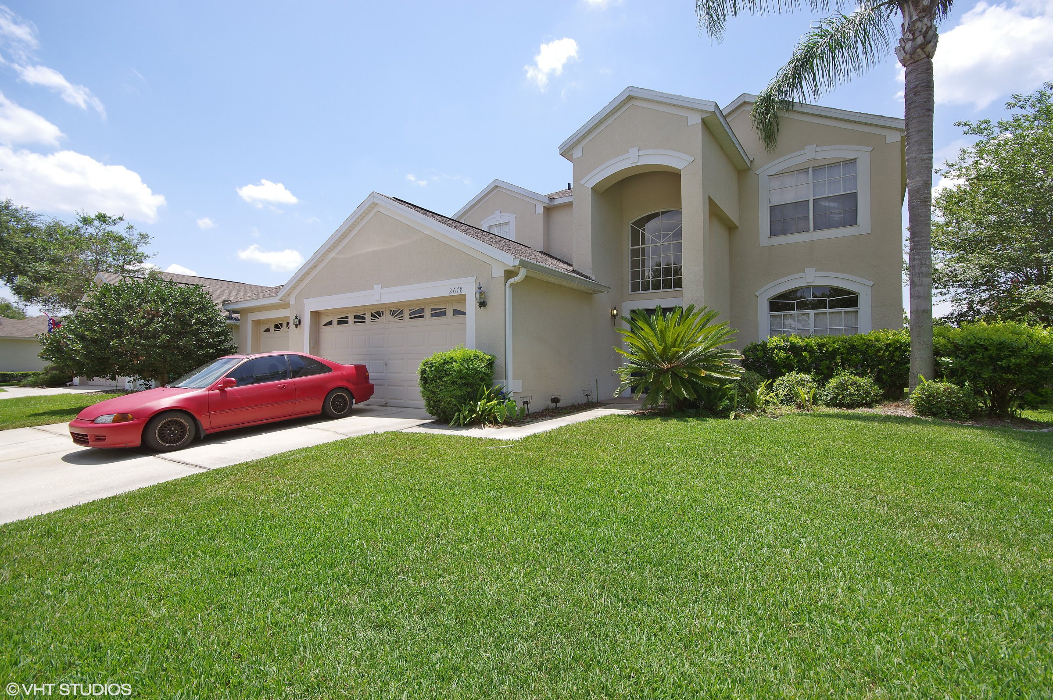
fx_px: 468
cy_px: 350
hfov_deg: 96.8
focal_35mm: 16
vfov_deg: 73.6
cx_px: 526
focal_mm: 11
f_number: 8
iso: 200
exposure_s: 1/250
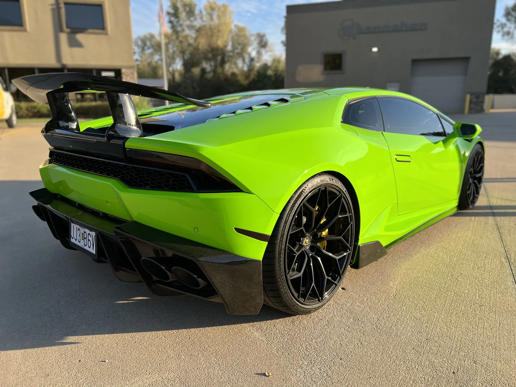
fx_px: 388
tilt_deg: -14.5
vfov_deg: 53.1
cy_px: 194
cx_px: 258
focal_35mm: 26
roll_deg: +0.7
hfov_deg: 67.3
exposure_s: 1/1468
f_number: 1.5
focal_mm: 5.7
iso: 50
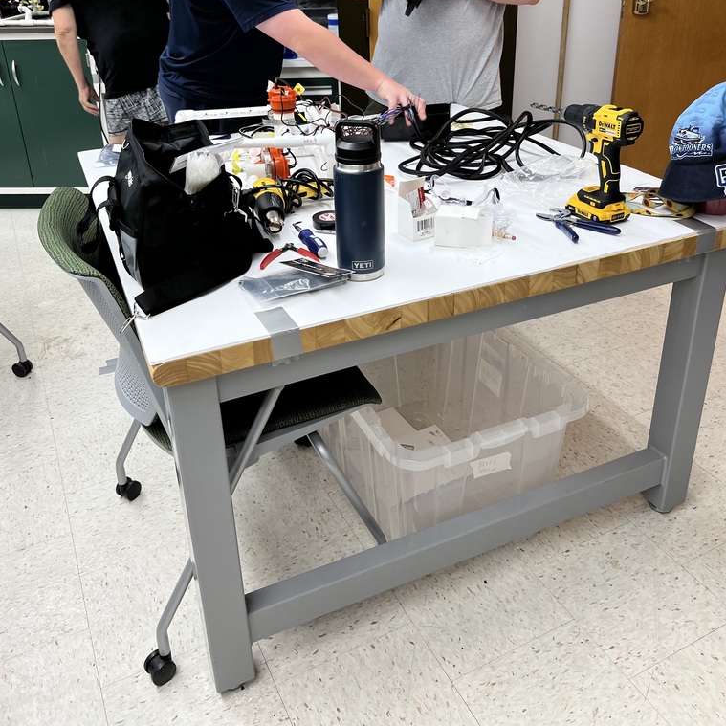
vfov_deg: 51.7
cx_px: 360
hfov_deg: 52.5
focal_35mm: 31
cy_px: 252
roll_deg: +2.0
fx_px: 736
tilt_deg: -23.5
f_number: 1.5
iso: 125
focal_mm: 5.7
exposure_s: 1/120
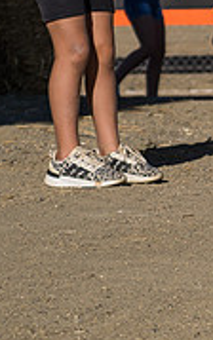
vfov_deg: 6.1
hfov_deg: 3.7
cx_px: 527
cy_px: 22
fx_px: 3211
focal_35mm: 346
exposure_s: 1/3200
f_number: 4
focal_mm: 70
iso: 125
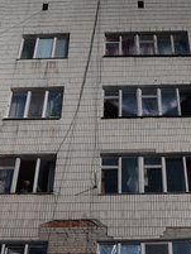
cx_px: 133
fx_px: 338
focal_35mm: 46
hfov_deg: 31.2
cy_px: 146
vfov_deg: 41.1
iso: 80
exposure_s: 1/100
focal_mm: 24
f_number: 2.8
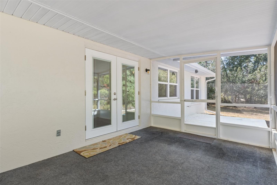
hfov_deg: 90.0
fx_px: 138
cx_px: 138
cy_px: 92
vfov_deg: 67.4
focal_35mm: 18
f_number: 8
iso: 500
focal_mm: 12
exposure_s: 1/20
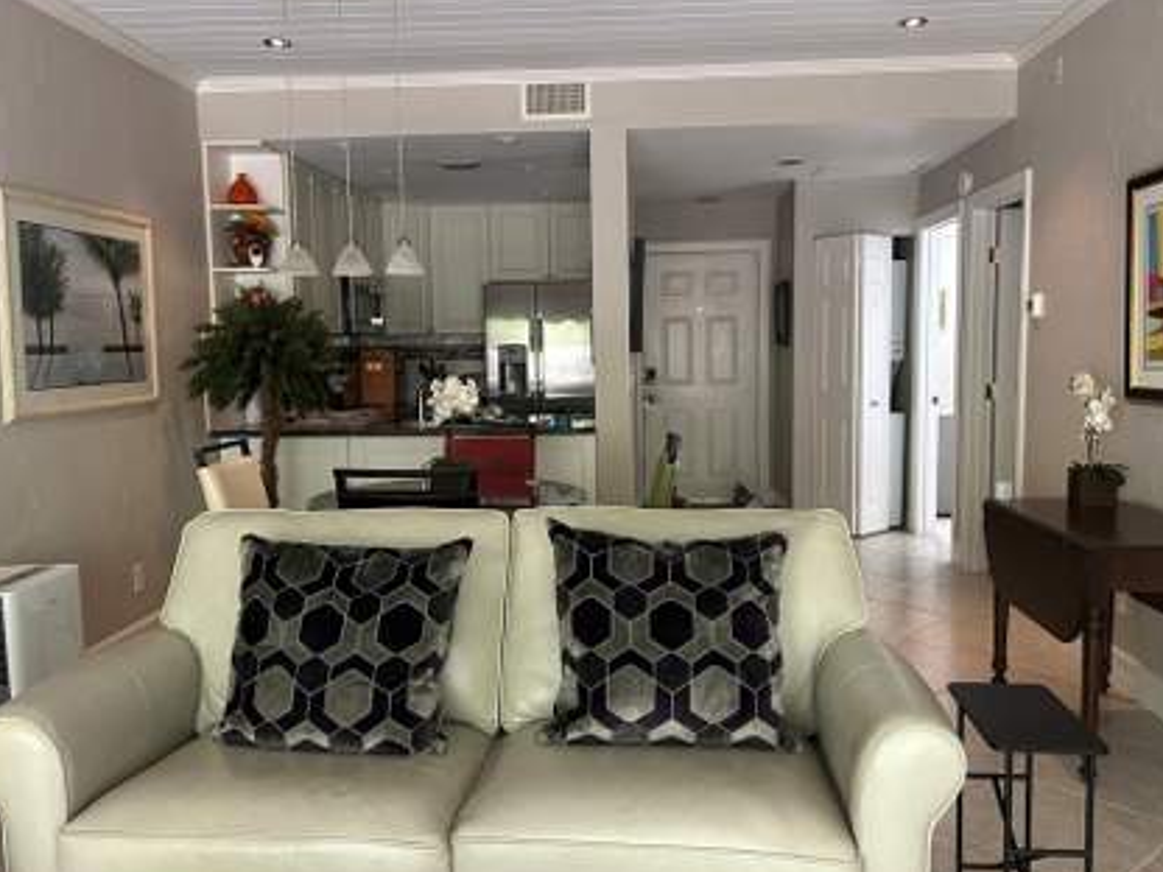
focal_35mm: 30
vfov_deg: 46.8
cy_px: 430
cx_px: 593
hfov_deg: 60.0
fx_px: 1008
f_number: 1.5
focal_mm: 5.7
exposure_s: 1/40
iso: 400
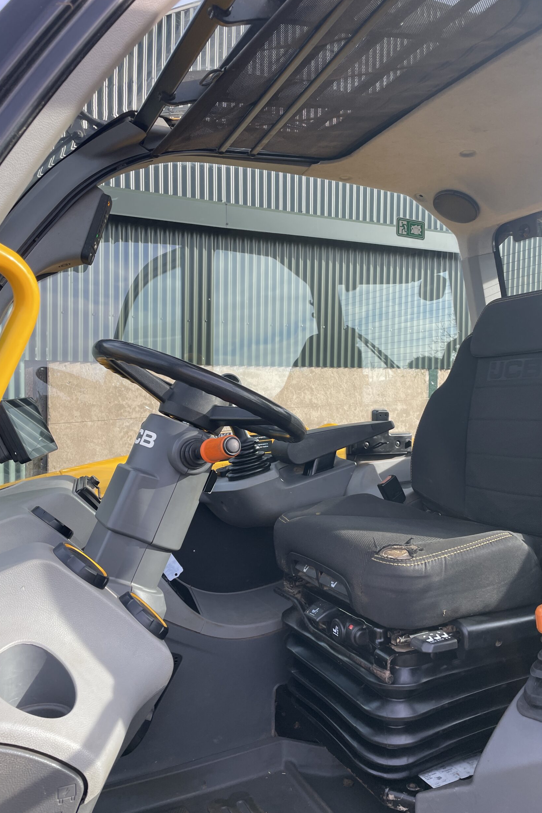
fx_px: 632
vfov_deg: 65.5
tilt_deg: -2.1
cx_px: 291
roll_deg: -0.3
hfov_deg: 46.4
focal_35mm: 28
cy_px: 401
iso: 32
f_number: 1.6
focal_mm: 4.2
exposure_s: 1/523
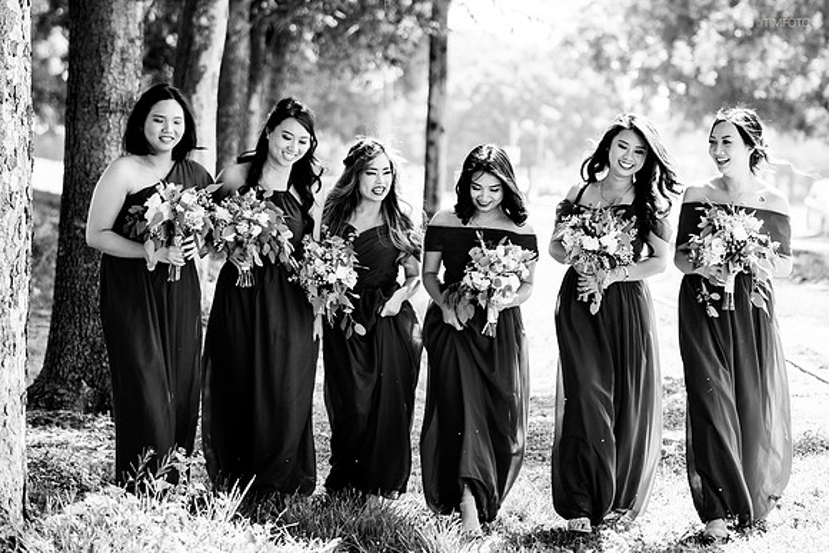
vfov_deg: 10.9
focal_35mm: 126
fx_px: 2902
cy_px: 276
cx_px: 414
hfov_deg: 16.3
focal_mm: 84
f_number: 2.8
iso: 200
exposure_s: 1/500
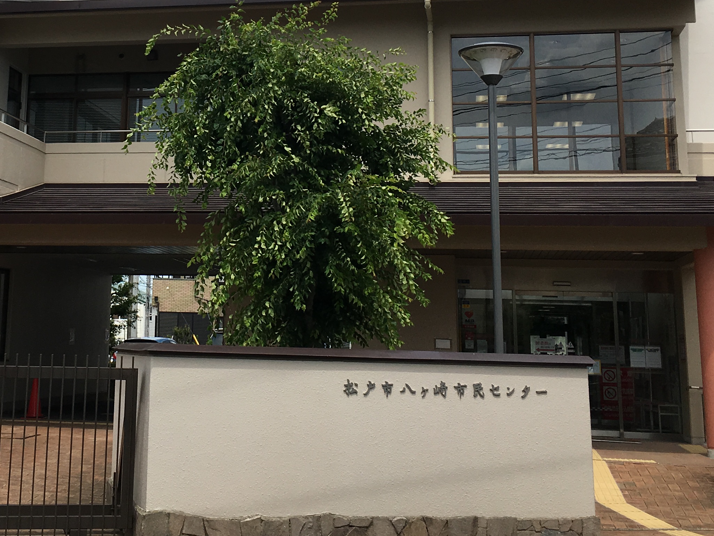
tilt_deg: +13.2
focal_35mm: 57
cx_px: 189
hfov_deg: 33.2
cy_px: 73
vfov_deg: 25.0
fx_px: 1176
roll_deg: -2.7
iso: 25
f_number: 2.2
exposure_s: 1/1637
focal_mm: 4.15
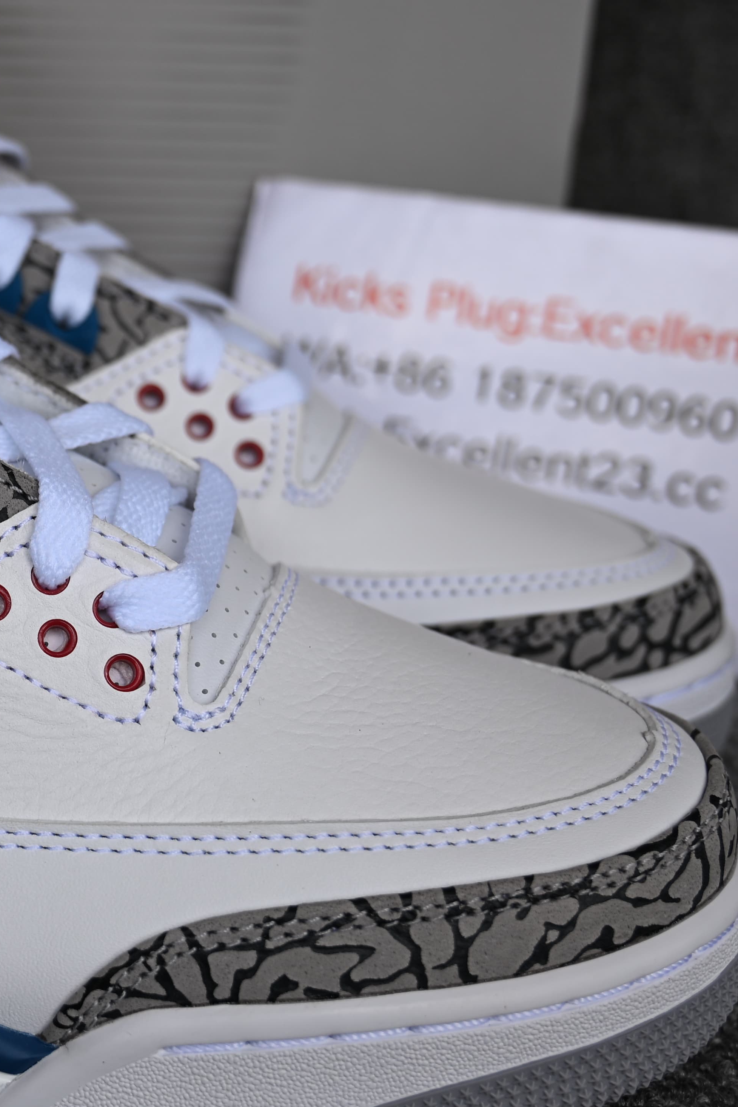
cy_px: 513
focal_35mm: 67
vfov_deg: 30.1
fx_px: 2061
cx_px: -47
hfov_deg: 19.5
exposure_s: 1/100
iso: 100
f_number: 5
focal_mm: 32.5
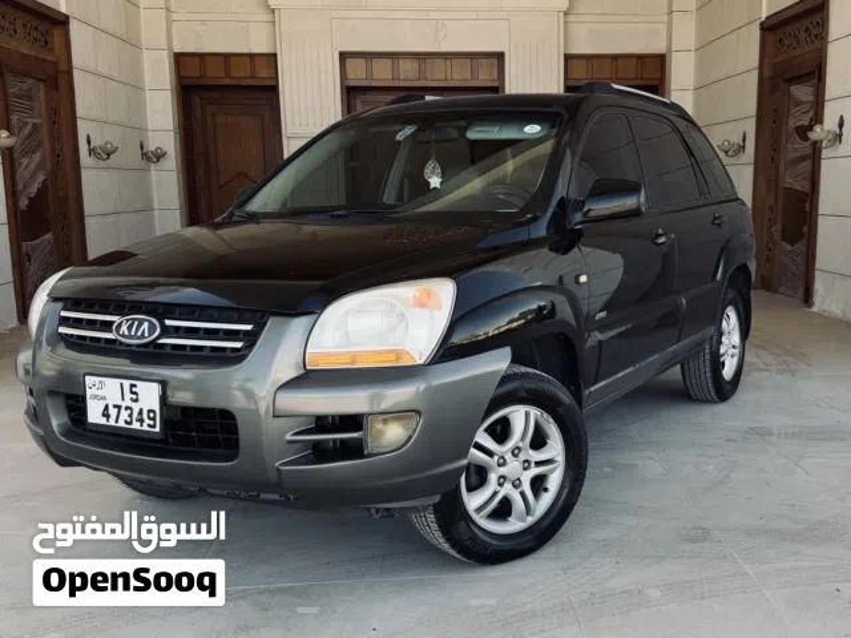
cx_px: 426
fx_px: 590
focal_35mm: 24
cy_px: 319
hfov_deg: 71.6
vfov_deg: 56.8
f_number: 1.78
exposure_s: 1/689
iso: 80
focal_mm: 6.76
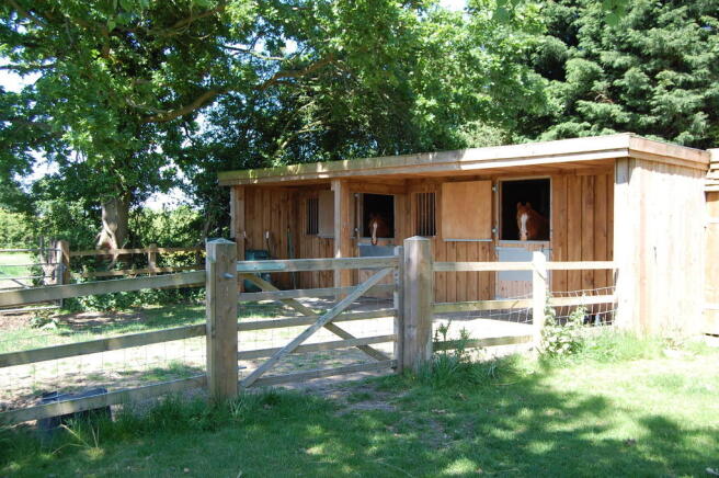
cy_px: 239
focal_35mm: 36
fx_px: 718
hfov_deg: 53.2
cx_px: 360
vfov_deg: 36.8
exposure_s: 1/125
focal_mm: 24
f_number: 5.6
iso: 200
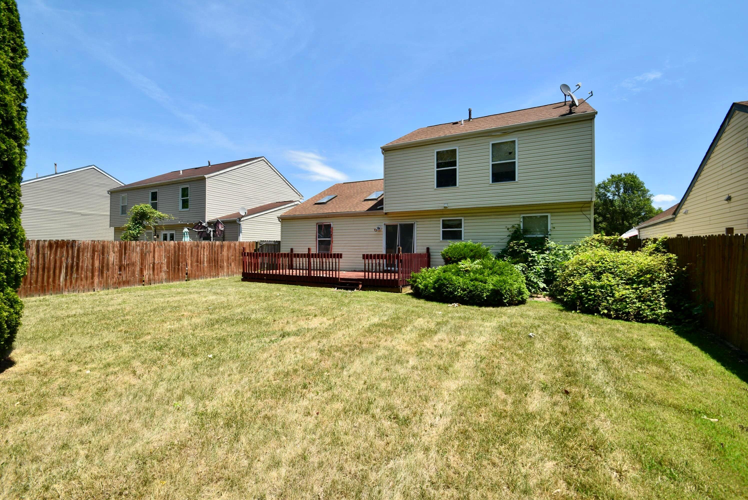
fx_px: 312
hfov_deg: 100.3
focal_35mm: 15
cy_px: 250
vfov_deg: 77.4
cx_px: 374
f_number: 9
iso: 100
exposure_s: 1/200
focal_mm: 10
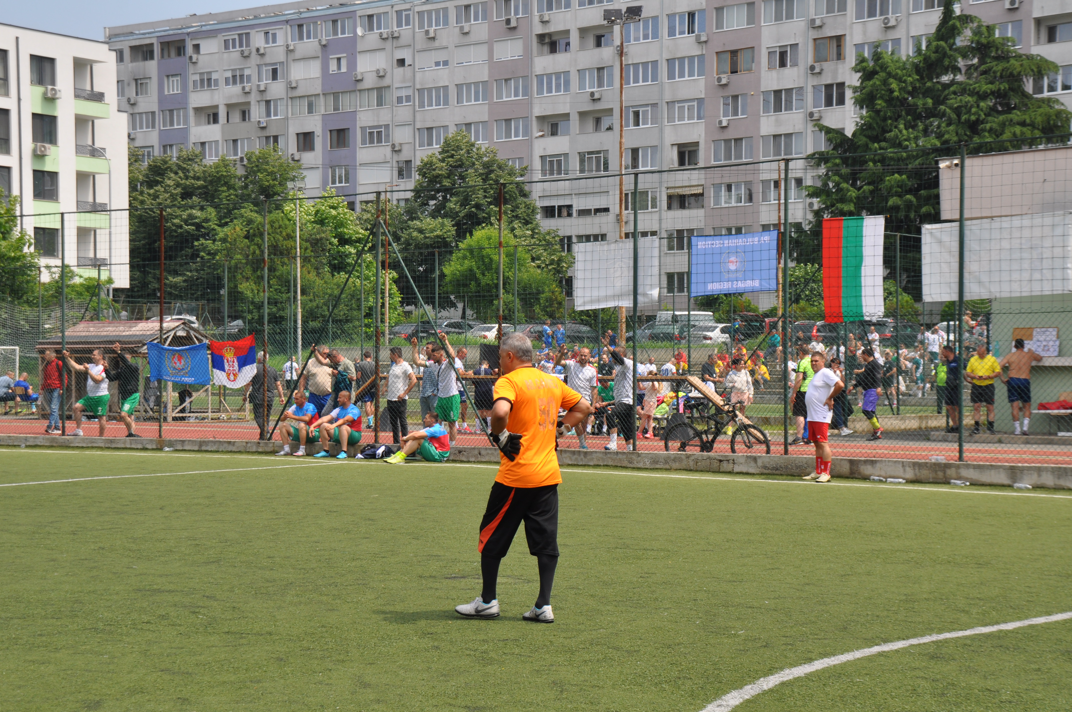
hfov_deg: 28.1
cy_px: 356
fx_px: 2141
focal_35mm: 72
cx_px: 536
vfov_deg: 18.9
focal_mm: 48
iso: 200
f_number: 9
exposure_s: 1/320
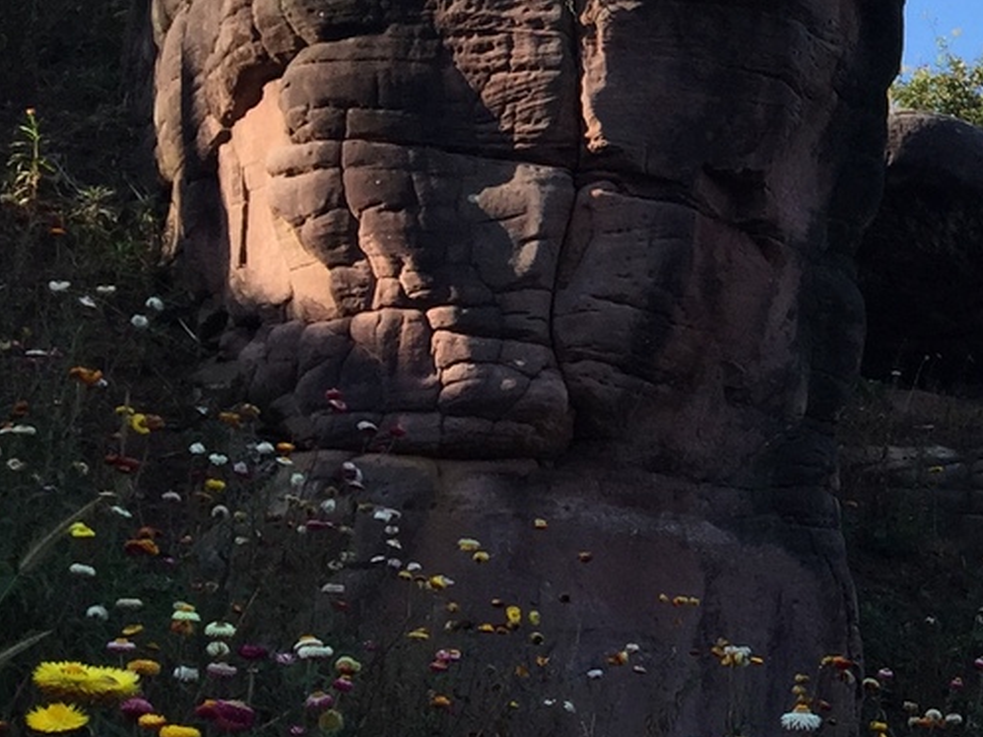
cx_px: 1556
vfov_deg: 15.9
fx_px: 2640
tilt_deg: +10.0
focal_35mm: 93
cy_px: 382
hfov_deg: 18.3
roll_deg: +0.7
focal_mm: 4.15
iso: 32
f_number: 2.2
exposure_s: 1/860
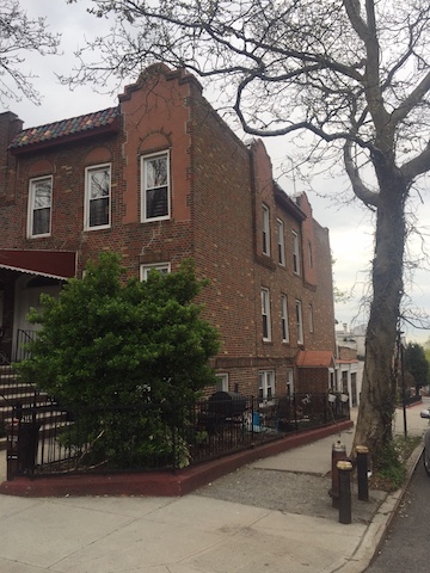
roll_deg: +0.0
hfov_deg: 48.2
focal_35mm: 29
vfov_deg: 61.7
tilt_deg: +7.3
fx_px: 480
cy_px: 286
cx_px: 215
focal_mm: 4.15
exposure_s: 1/488
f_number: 2.2
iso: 32
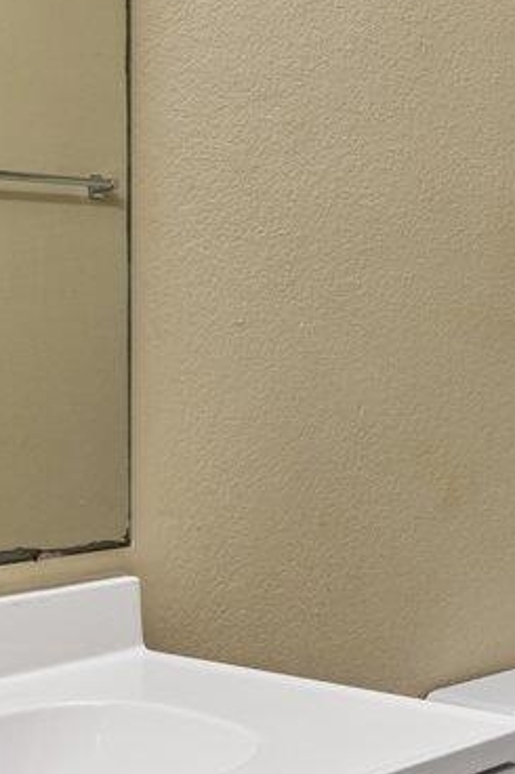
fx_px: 1525
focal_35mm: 71
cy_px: 339
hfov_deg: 17.4
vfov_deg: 28.4
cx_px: 753
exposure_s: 5
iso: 100
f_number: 9
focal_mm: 17
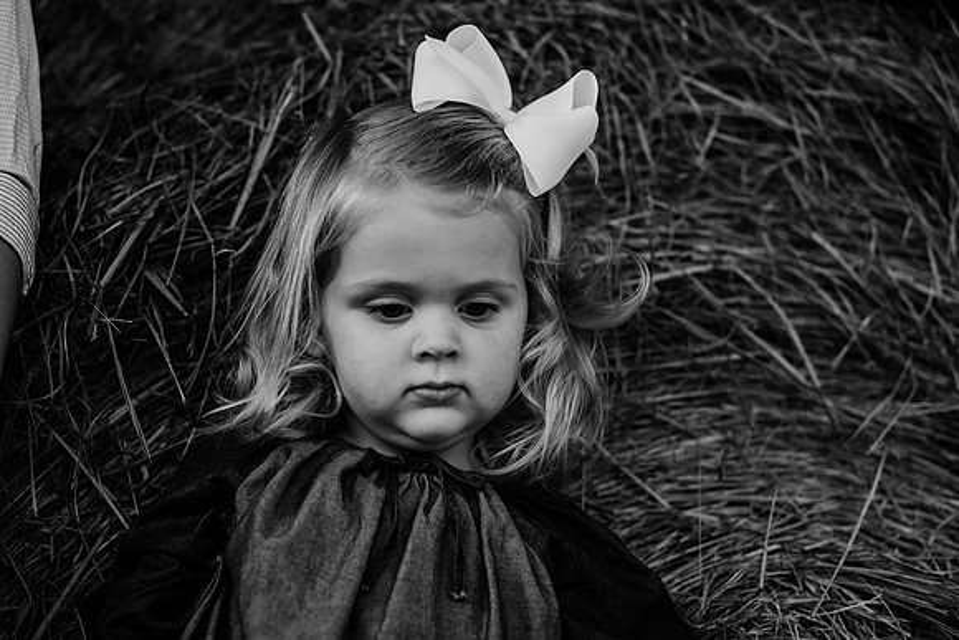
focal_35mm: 50
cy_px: 320
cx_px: 480
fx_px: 1332
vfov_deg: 27.0
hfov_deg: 39.6
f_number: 2.8
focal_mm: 50
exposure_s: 1/800
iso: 200
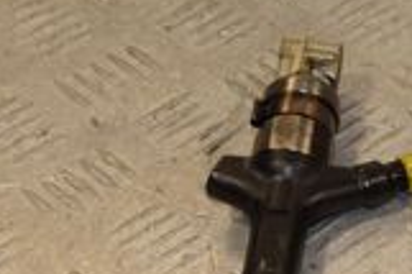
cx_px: 750
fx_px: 2184
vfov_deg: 7.2
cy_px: 223
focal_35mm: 191
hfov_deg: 10.2
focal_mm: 32
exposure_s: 1/200
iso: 800
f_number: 9
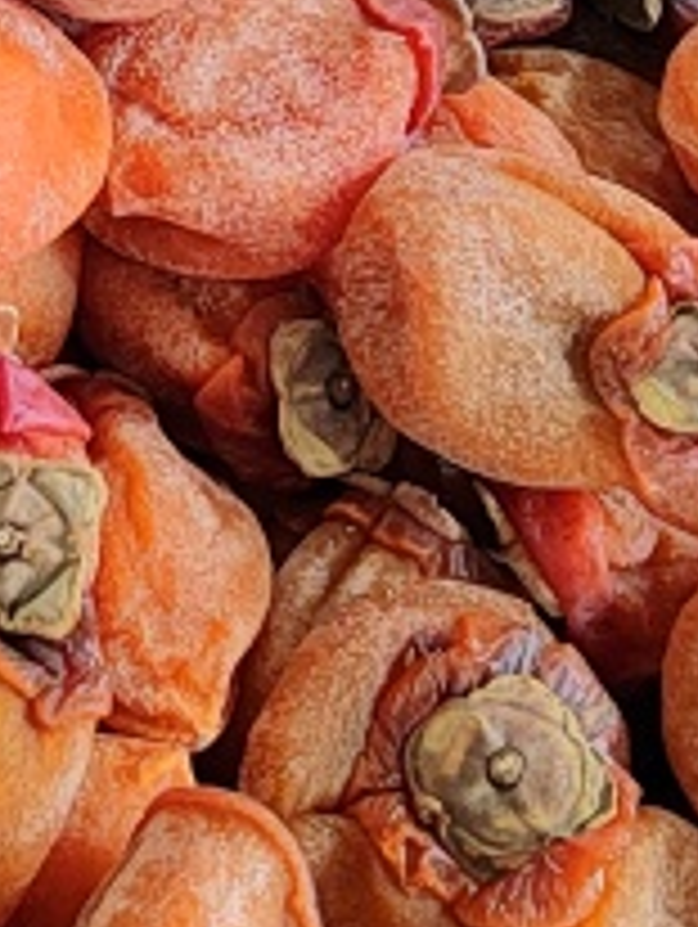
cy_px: -11
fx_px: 3193
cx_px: -324
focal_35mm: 119
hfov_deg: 12.0
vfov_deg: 16.2
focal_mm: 5.52
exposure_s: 1/100
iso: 1797
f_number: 1.9
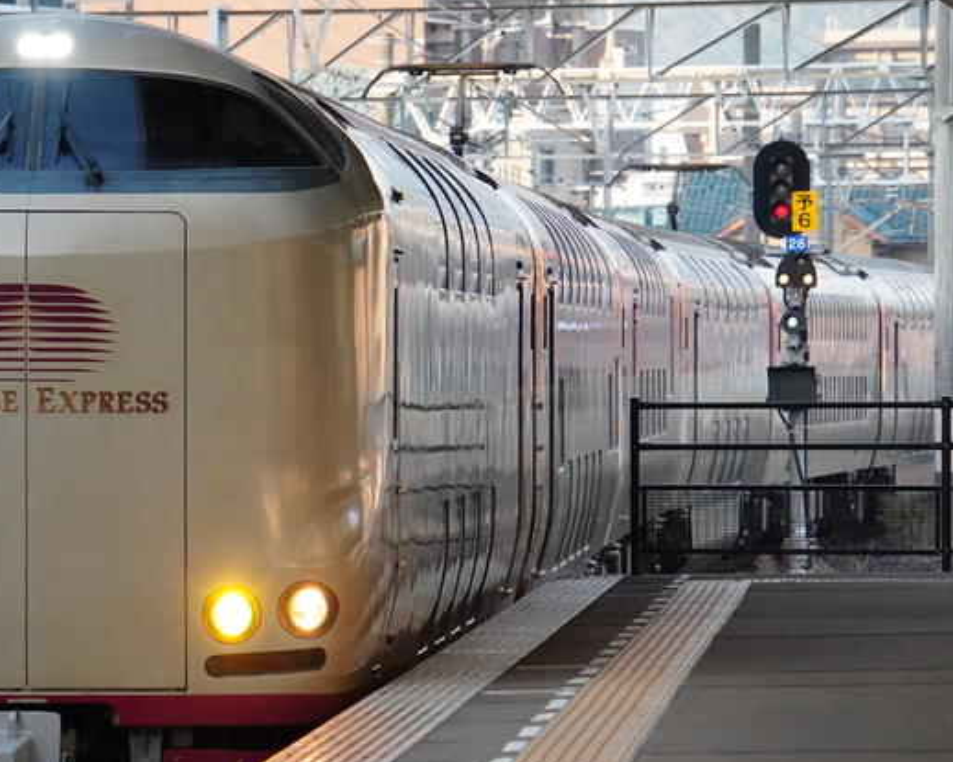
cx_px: 252
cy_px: 465
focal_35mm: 388
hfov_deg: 5.0
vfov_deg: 4.0
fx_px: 10938
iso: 4000
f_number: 5.6
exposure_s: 1/1600
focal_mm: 149
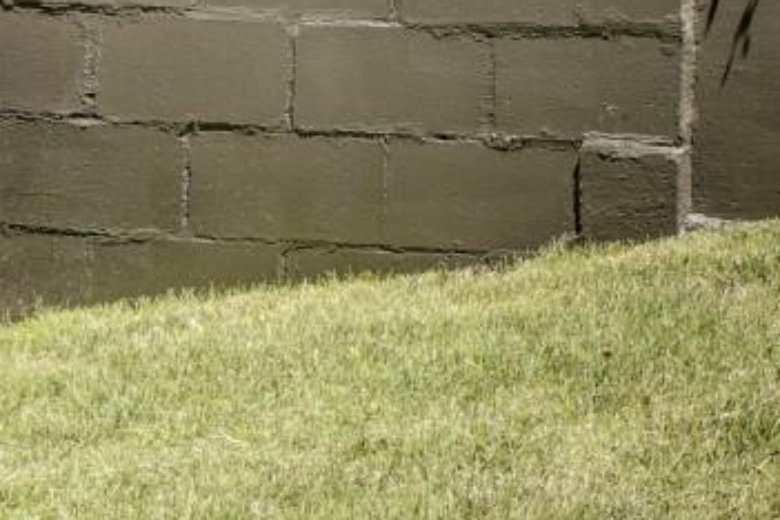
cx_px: 1453
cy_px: -568
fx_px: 2519
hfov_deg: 15.0
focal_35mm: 116
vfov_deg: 10.7
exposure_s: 1/250
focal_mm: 17
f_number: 8
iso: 400
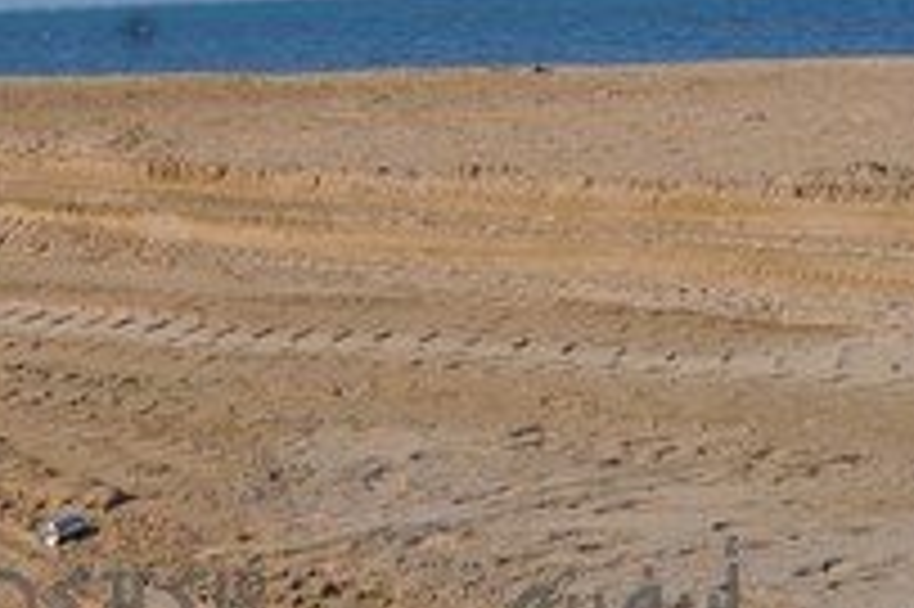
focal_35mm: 109
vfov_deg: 12.5
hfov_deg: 18.8
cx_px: 338
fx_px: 2754
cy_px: 11
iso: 200
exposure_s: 1/500
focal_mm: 23
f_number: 11
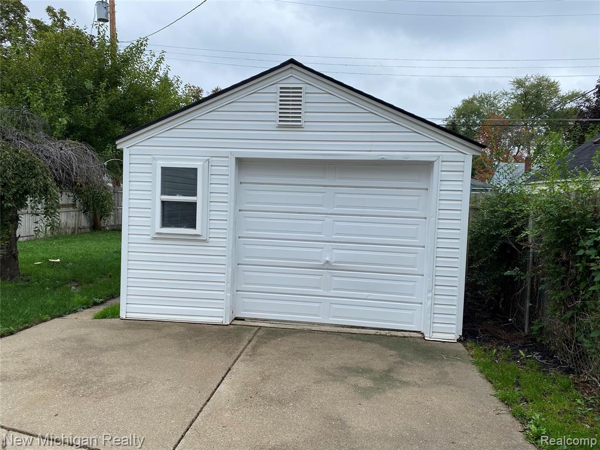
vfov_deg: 53.1
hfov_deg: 67.3
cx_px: 300
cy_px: 225
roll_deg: -1.0
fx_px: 451
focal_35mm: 26
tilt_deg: -4.2
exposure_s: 1/919
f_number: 1.8
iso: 32
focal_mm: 4.25
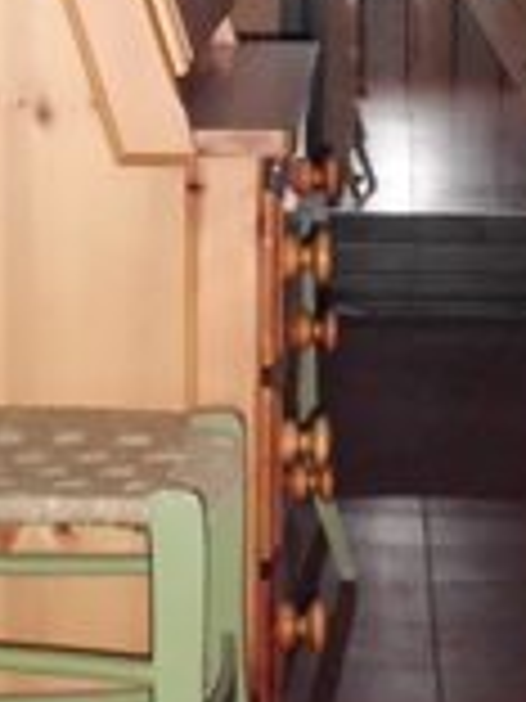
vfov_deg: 13.1
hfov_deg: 9.8
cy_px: -68
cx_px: 665
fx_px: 2999
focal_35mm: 148
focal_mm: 6.3
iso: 400
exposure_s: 1/60
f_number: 2.9
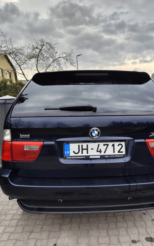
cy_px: 123
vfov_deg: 72.5
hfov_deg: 49.0
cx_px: 93
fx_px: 168
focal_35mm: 25
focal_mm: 6.19
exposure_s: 1/528
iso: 50
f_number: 1.65
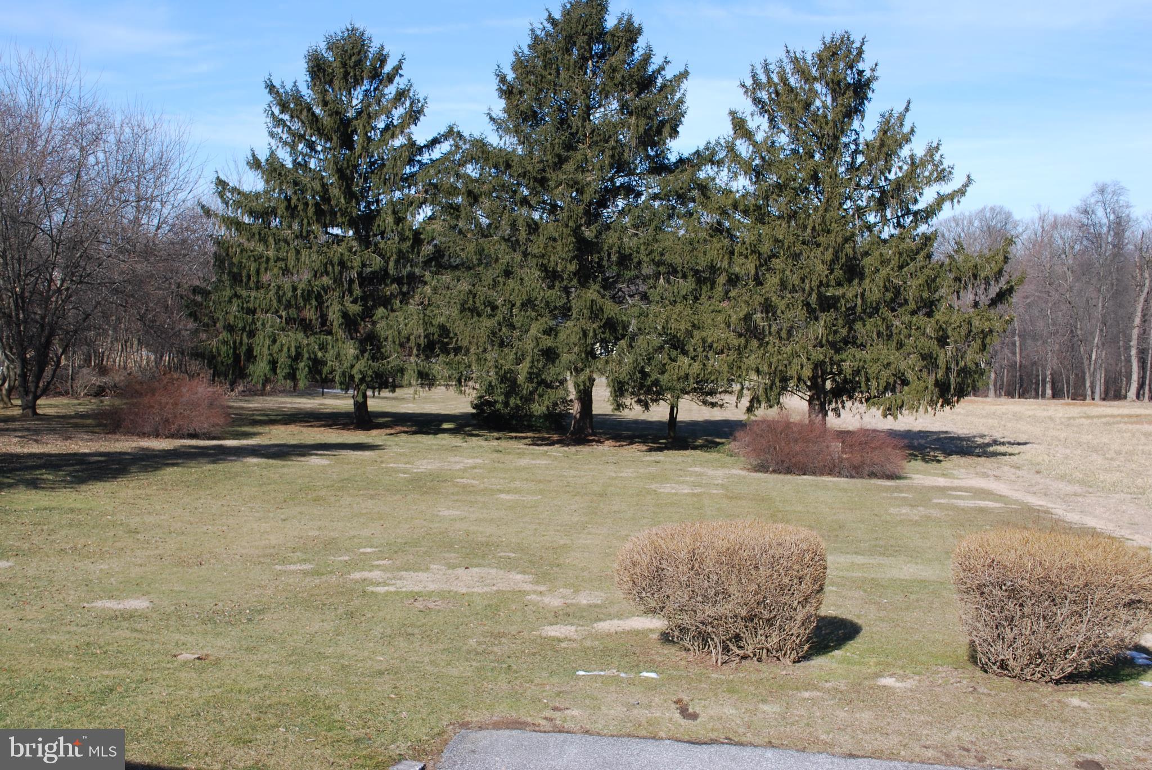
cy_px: 385
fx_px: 1249
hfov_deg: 49.5
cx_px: 576
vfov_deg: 34.3
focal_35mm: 39
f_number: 7.1
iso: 100
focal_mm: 26
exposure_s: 1/200
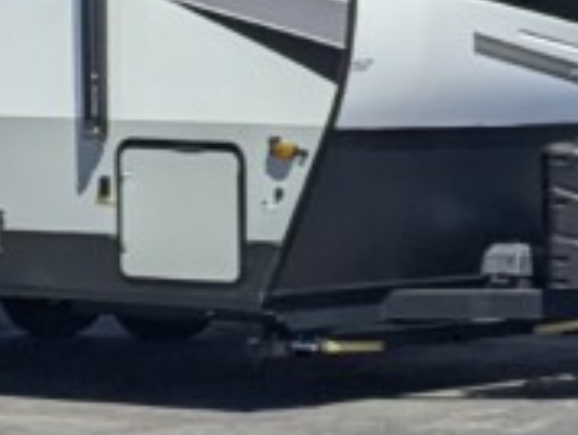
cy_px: 273
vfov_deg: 7.9
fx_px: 3143
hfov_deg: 7.9
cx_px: 2096
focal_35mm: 188
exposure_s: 1/2309
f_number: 1.85
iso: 44
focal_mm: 6.81
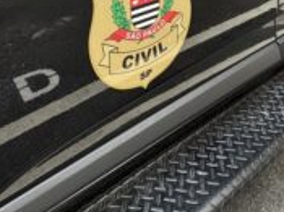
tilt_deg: -8.7
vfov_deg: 28.9
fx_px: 320
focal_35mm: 39
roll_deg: +4.1
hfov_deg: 47.9
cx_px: 134
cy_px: -74
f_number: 2.2
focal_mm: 2.22
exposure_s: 1/140
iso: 40
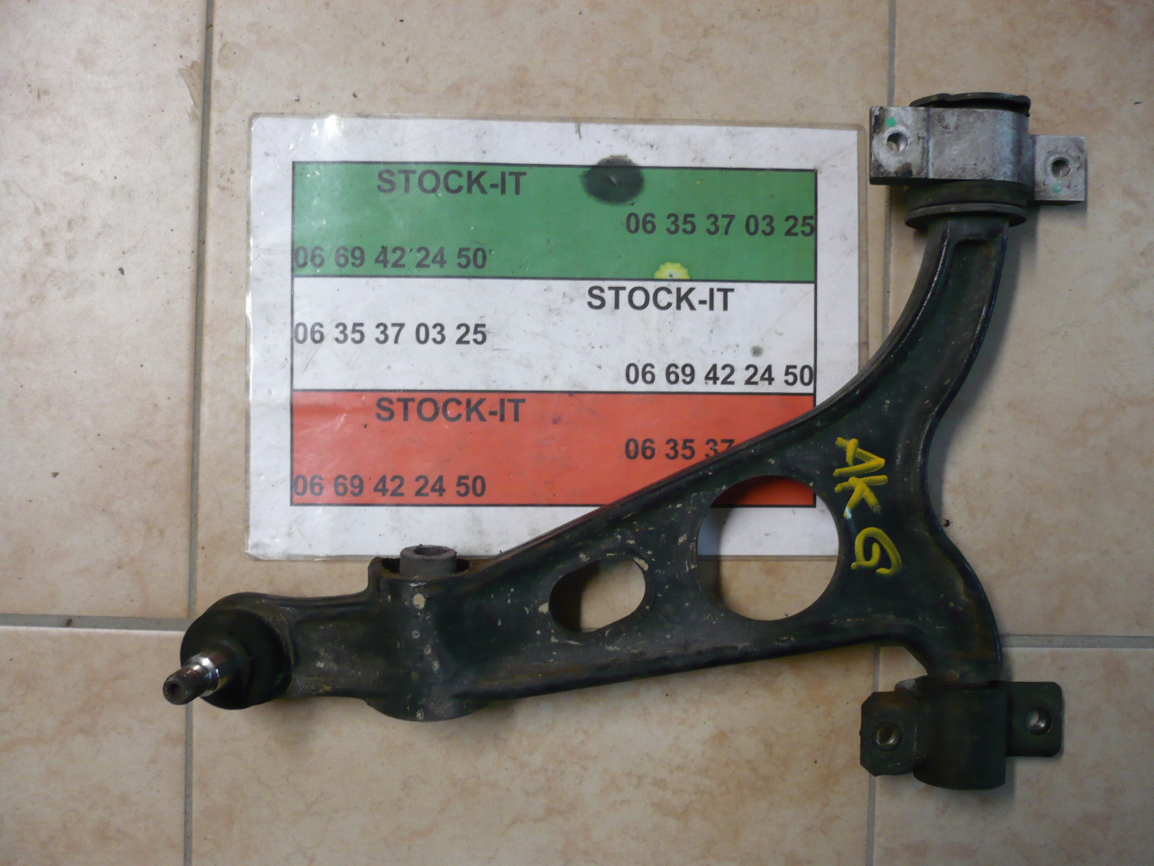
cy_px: 433
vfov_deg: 40.7
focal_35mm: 35
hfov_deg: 52.6
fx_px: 1167
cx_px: 577
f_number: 2.8
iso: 200
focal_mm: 5.8
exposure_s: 1/15
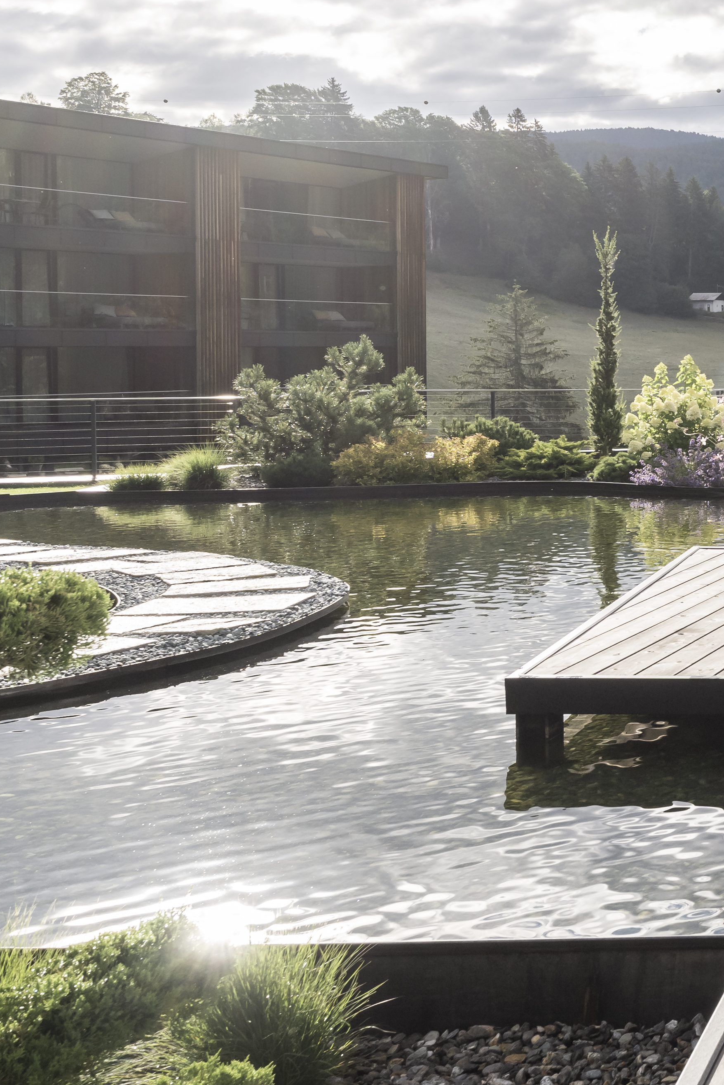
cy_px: 343
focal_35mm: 47
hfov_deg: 21.3
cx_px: 1233
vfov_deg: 41.3
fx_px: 1418
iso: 250
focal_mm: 15
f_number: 7.1
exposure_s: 1/640
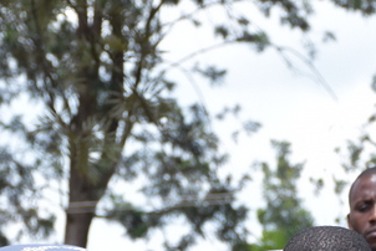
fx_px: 2697
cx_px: 315
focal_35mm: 258
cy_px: 407
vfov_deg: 5.3
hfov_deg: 8.0
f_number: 4.8
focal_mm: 52
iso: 125
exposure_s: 1/320
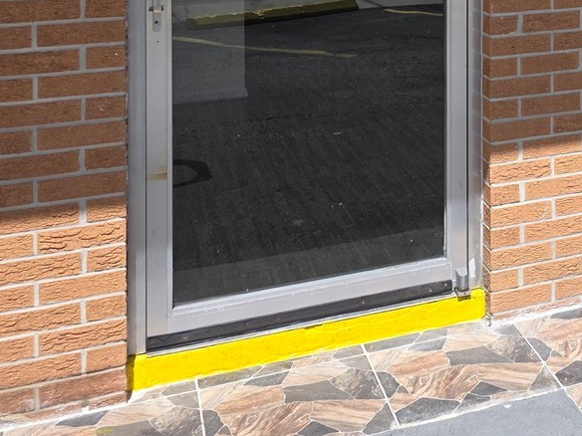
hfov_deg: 27.0
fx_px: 1059
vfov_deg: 21.1
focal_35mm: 63
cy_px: -132
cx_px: 704
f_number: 1.7
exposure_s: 1/4889
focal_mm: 6.3
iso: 80
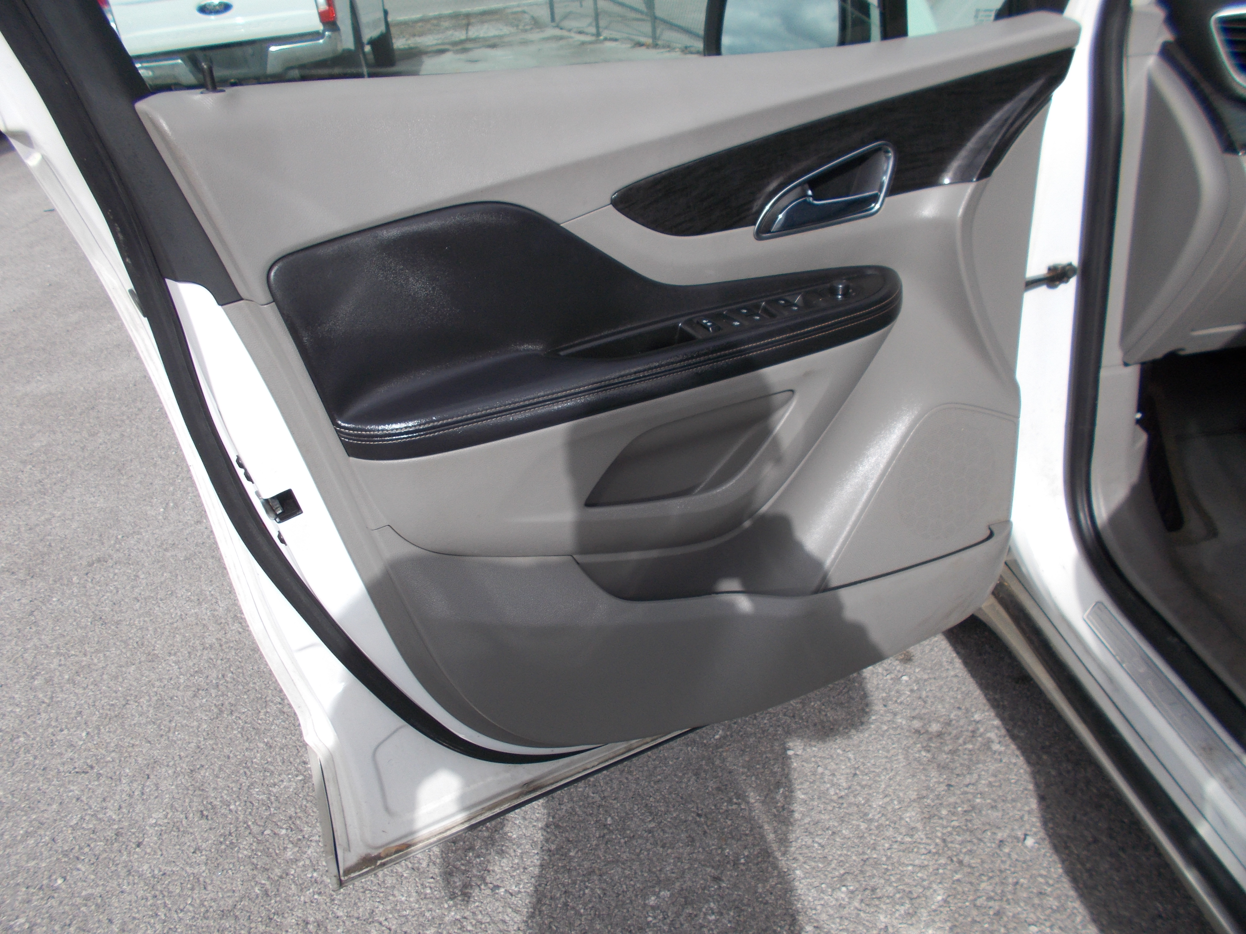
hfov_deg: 67.3
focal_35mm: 26
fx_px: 936
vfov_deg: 53.1
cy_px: 467
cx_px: 623
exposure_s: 1/125
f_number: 8
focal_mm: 4.6
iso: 80
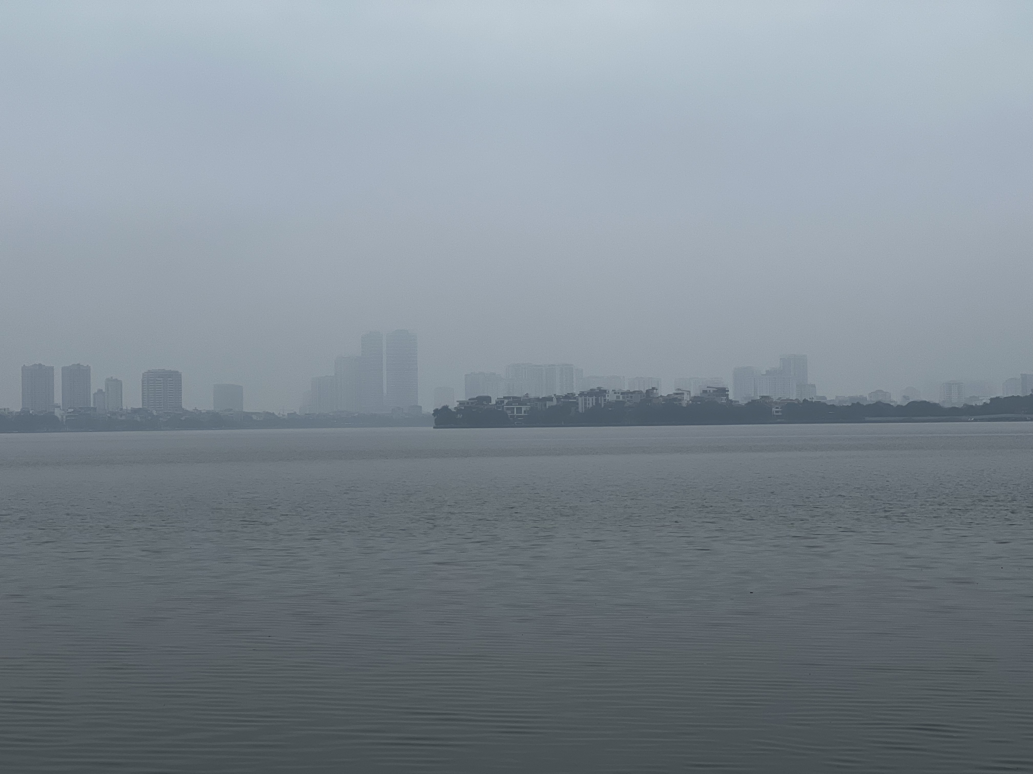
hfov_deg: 25.3
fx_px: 2298
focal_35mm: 77
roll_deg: +1.0
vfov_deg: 19.1
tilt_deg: +1.8
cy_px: 387
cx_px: 516
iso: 32
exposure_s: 1/284
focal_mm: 9
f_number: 2.8
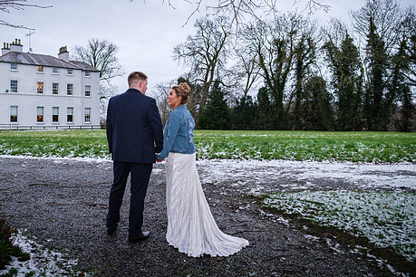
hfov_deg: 58.6
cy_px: 119
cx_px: 186
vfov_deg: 41.0
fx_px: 370
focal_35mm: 32
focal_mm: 16
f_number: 1.8
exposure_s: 1/160
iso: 250
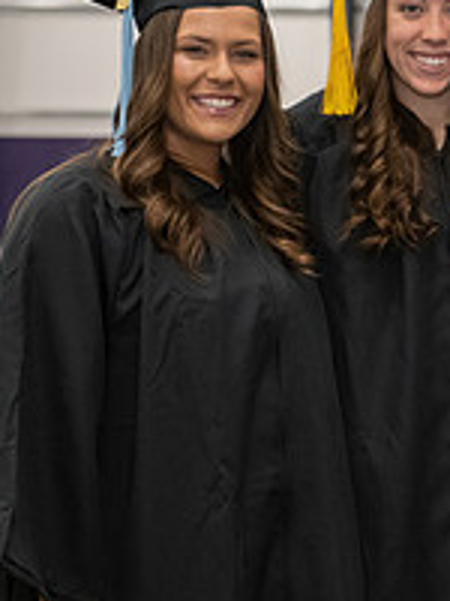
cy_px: 320
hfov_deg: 8.9
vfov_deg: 12.2
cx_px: 741
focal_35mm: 162
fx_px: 2808
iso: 2500
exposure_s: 1/160
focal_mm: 58
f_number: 3.5
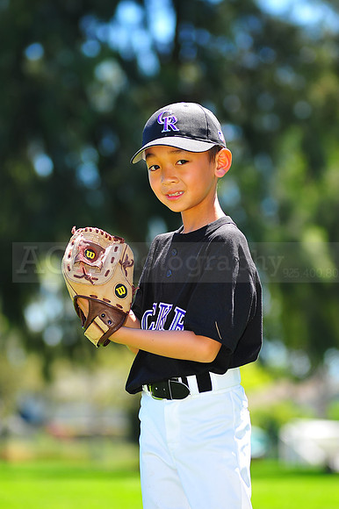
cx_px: 170
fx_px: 2545
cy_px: 254
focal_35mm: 180
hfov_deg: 7.6
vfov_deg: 11.4
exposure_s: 1/320
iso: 200
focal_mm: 180
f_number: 5
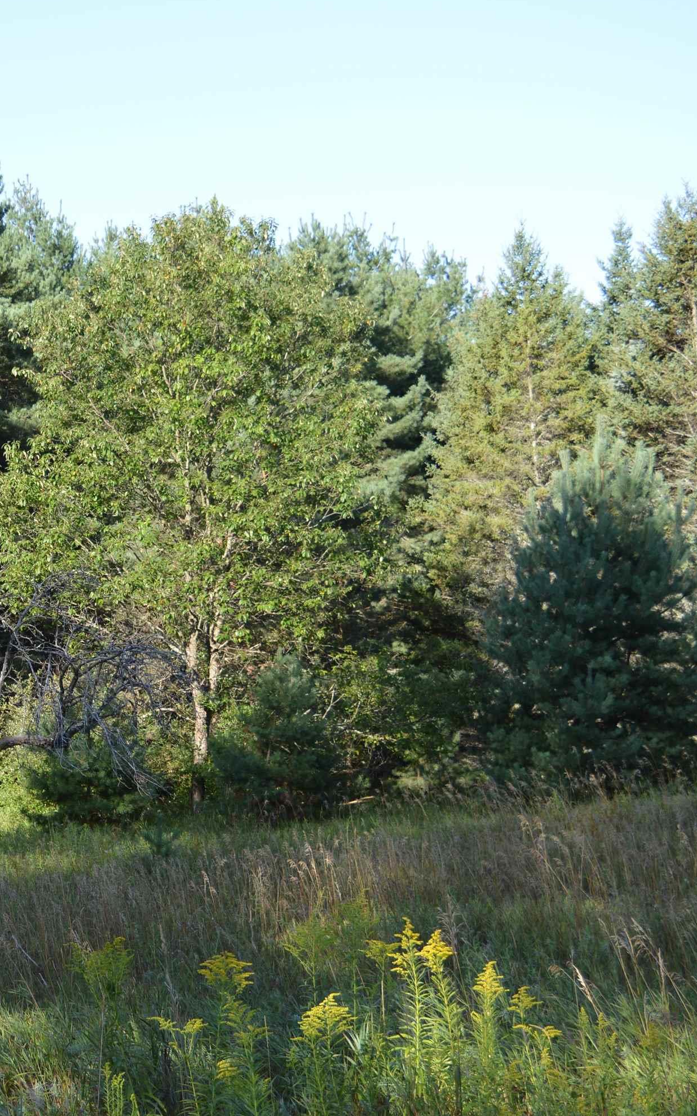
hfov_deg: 18.3
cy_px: 541
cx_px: -37
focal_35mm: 69
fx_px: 2091
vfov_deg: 29.9
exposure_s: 1/200
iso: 100
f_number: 5.6
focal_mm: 29
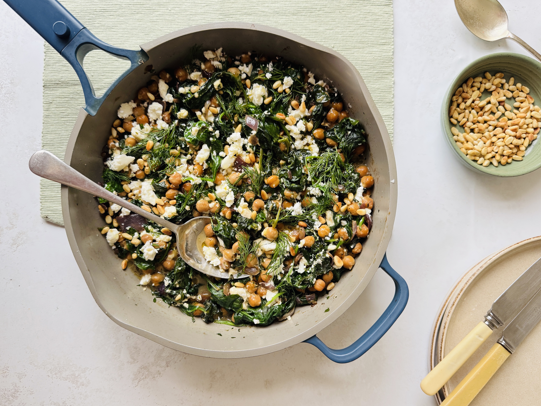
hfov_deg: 65.3
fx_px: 422
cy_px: 217
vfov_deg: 51.3
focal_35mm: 27
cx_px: 265
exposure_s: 1/50
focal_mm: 6.76
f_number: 1.78
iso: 250
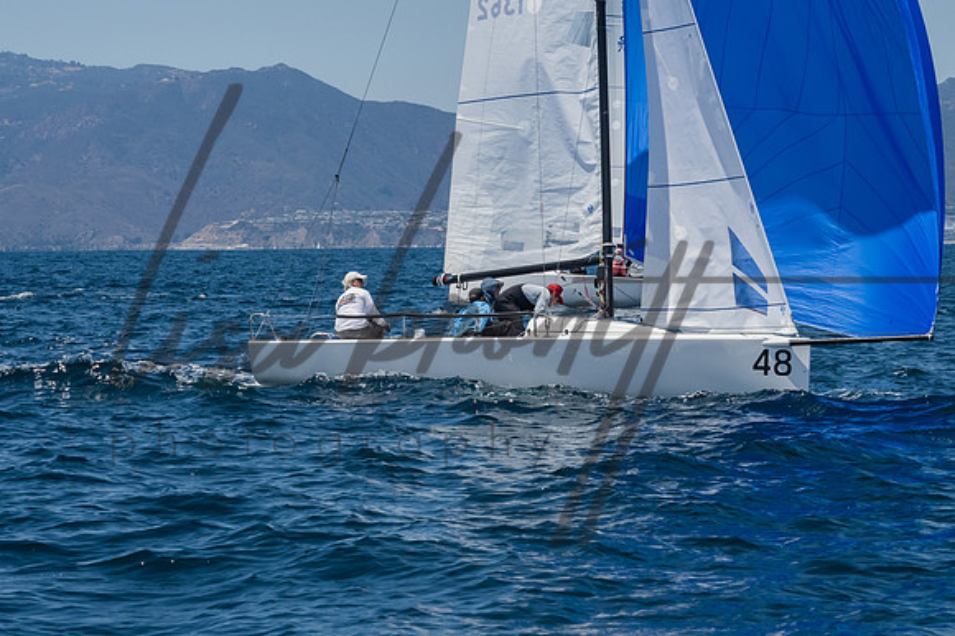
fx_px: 4162
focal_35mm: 157
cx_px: 478
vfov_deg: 8.7
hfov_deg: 13.1
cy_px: 318
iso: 640
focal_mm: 105
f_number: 14
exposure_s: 1/1000
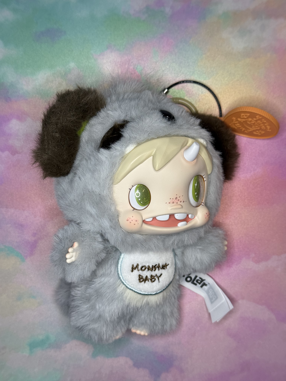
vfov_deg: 39.7
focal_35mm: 48
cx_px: 143
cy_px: 190
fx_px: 529
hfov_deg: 30.3
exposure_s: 1/475
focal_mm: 6.76
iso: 80
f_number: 1.78
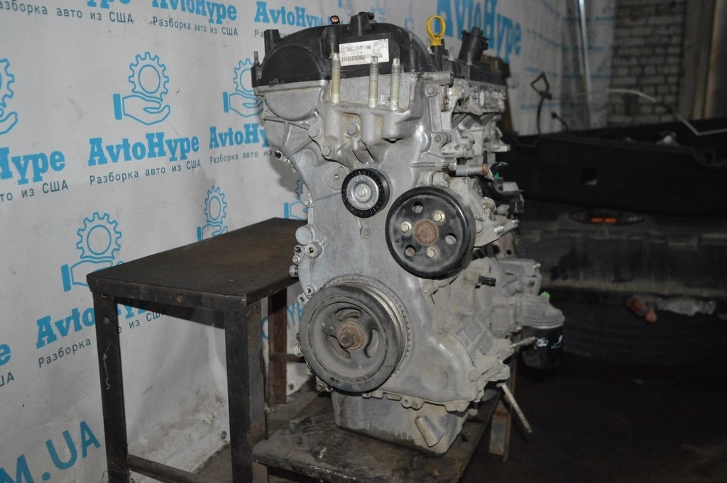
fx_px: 636
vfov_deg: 41.6
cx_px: 364
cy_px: 242
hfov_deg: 59.5
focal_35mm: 32
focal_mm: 21
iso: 3200
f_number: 3.8
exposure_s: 1/60
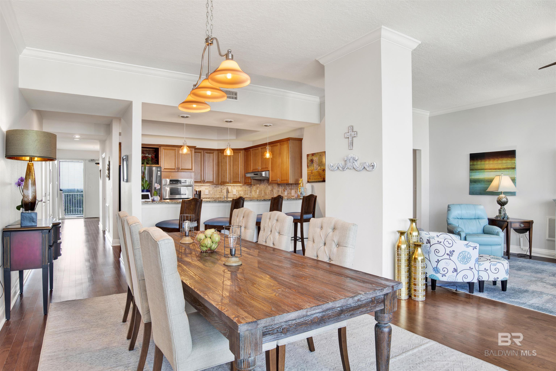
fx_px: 324
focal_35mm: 21
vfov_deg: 59.5
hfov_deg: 81.2
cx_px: 278
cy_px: 186
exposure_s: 1/13
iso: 200
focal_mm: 21
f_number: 11
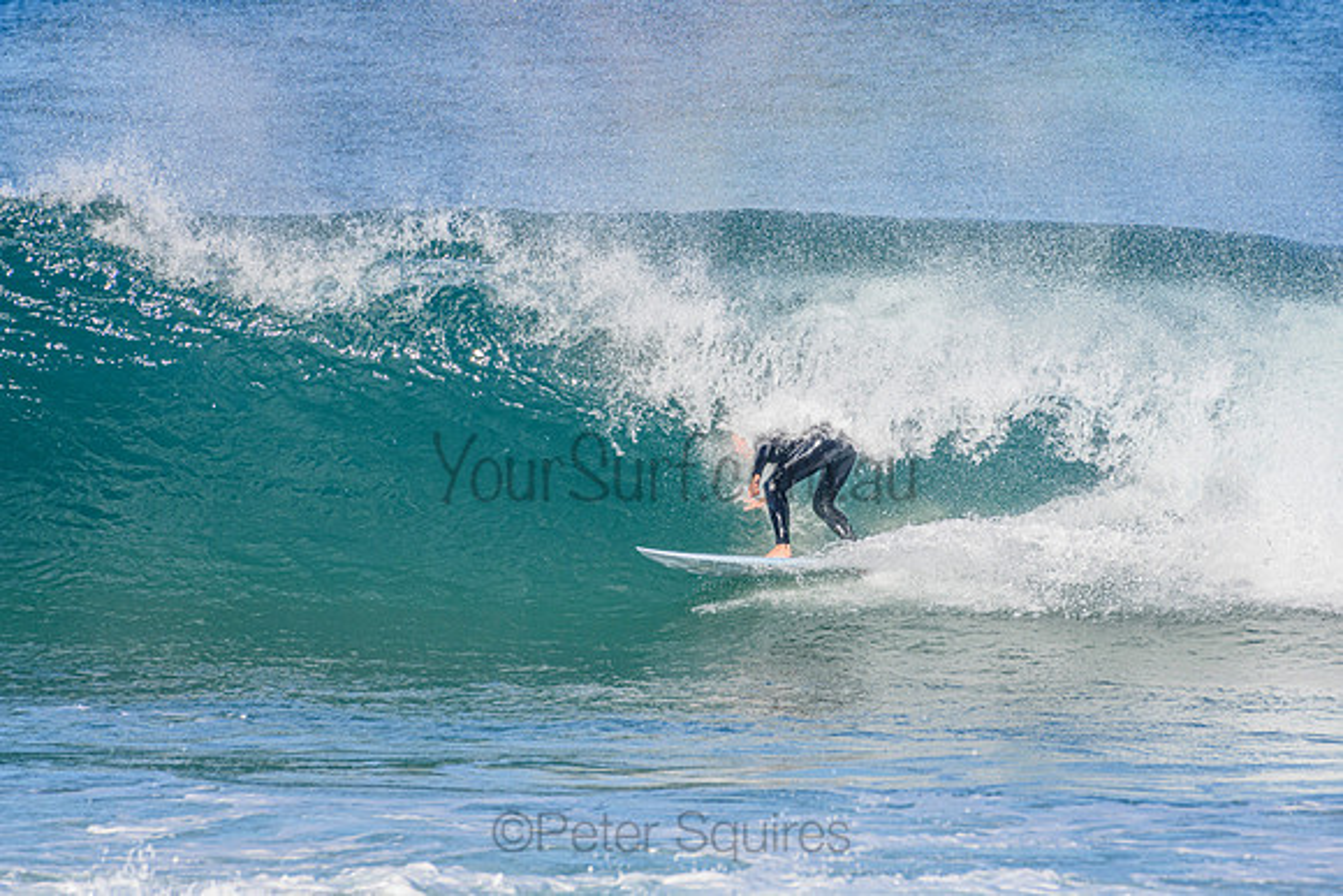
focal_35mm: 750
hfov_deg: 2.7
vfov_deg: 1.8
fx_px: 27984
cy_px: 448
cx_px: 672
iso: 450
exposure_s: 1/2000
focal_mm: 500
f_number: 5.6
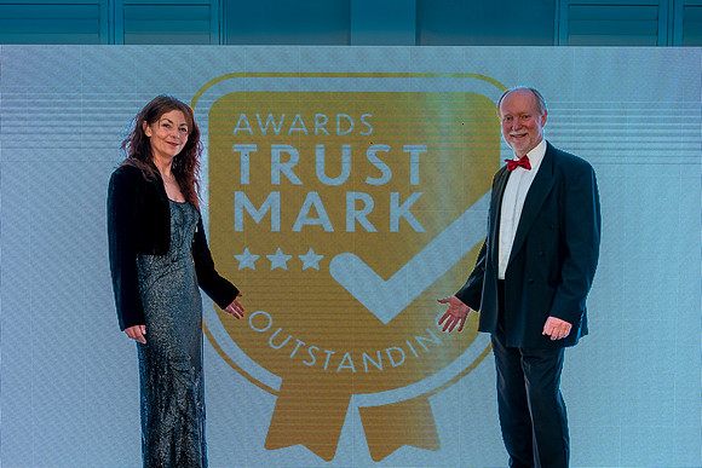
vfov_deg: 28.8
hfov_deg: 42.3
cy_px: 292
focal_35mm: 47
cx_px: 340
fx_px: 908
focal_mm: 35
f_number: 5.6
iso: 125
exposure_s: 1/50
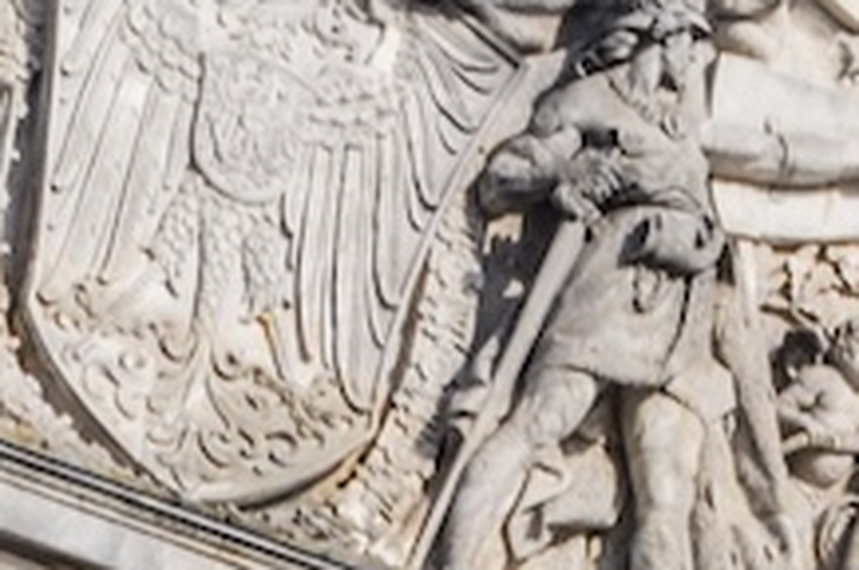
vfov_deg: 2.8
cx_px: -8
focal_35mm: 495
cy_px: 881
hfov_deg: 4.2
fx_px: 11794
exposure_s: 1/40
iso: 100
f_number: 22
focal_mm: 55
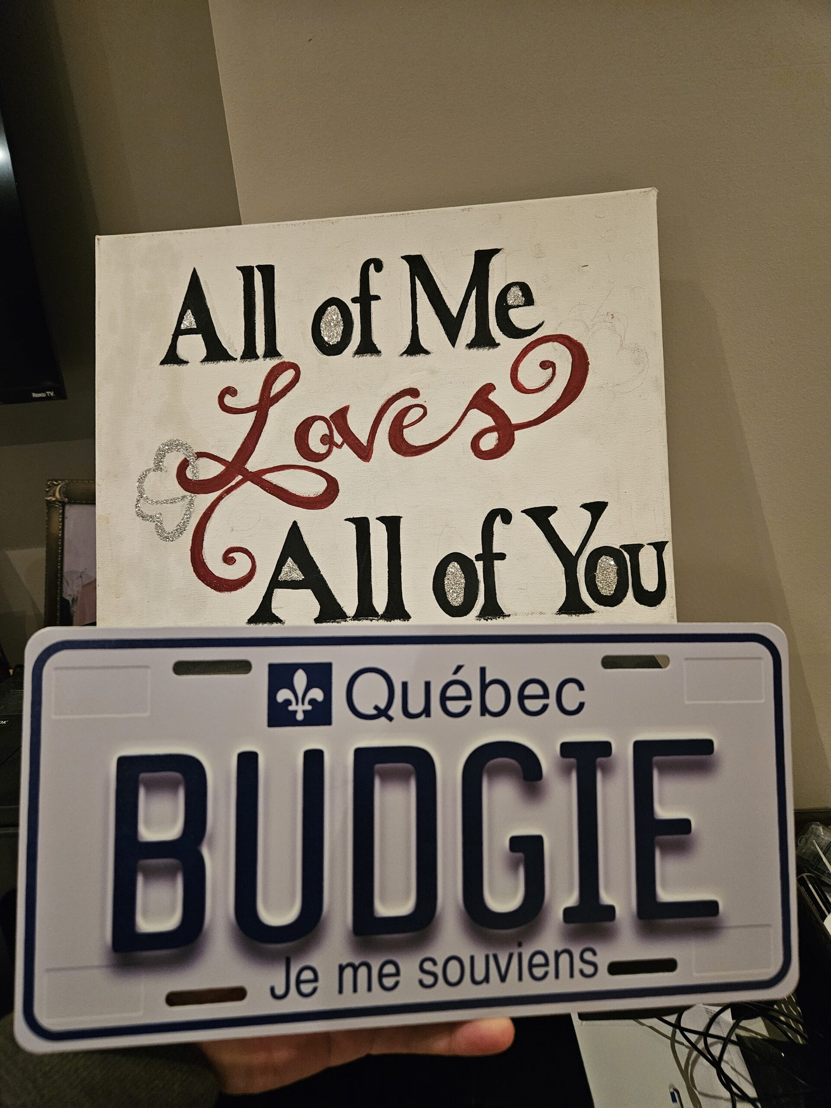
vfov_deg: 73.9
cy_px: 554
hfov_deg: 58.9
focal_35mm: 23
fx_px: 736
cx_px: 416
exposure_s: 1/40
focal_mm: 5.4
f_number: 1.8
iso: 640
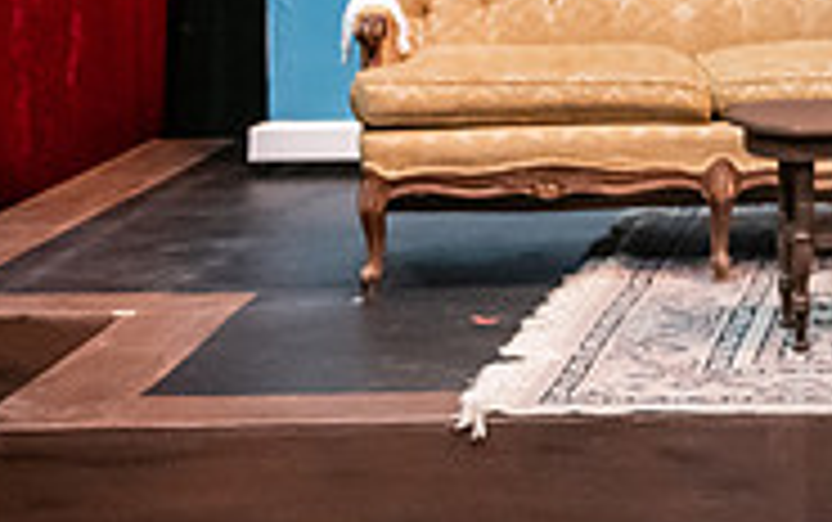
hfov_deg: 12.9
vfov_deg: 8.5
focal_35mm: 153
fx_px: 3472
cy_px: -101
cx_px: 1241
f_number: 3.2
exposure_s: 1/200
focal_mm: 48
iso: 3200
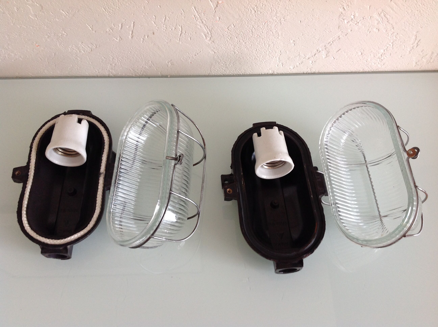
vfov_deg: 40.6
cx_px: 219
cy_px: 164
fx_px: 442
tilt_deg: -64.5
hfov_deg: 52.7
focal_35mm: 35
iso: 80
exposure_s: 1/15
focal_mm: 4.28
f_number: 2.4
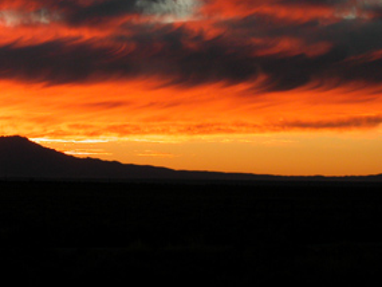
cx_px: 38
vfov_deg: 9.6
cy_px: 60
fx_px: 1711
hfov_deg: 12.6
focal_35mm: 155
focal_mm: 21.4
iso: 100
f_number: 4.8
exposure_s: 1/60.3
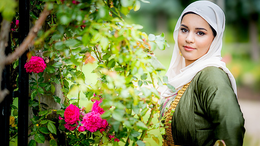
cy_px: 80
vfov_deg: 13.4
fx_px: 621
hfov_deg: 23.7
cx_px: 130
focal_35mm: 90
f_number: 1.4
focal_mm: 85
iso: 100
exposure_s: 1/2000
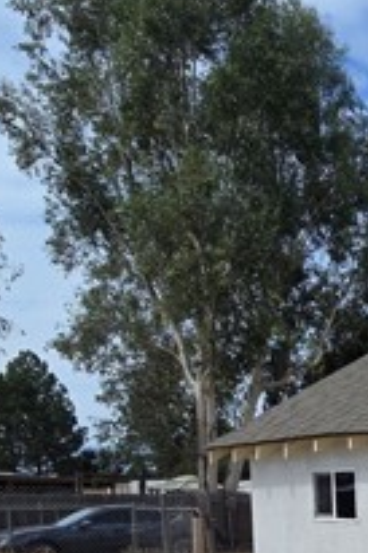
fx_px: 645
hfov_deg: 24.3
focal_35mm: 42
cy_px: 564
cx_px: 561
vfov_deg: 40.2
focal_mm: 2.2
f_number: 2.2
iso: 50
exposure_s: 1/2905
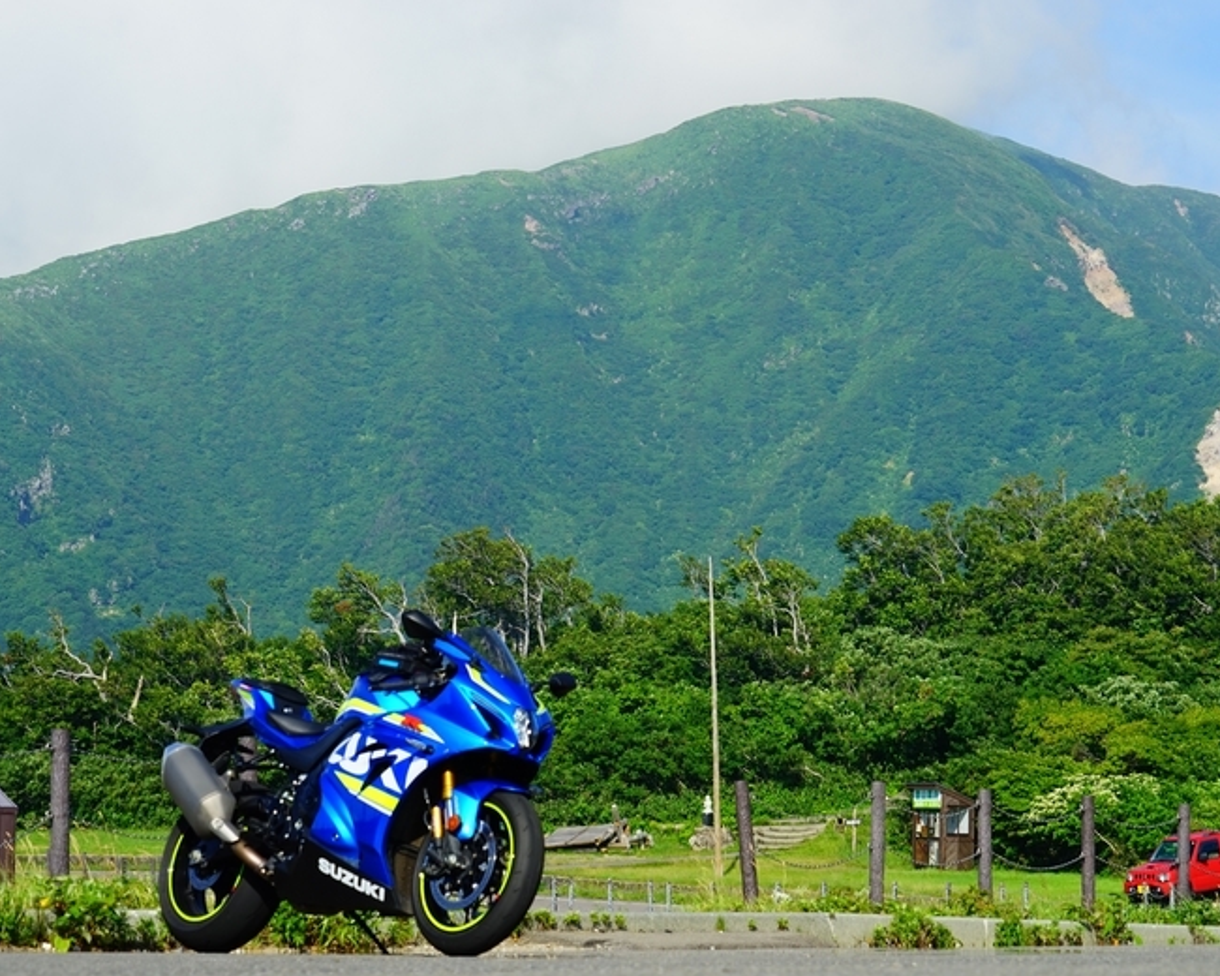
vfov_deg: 14.8
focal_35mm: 104
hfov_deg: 18.4
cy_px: 482
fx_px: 3755
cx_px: 709
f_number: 10
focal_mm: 90
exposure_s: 1/160
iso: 100
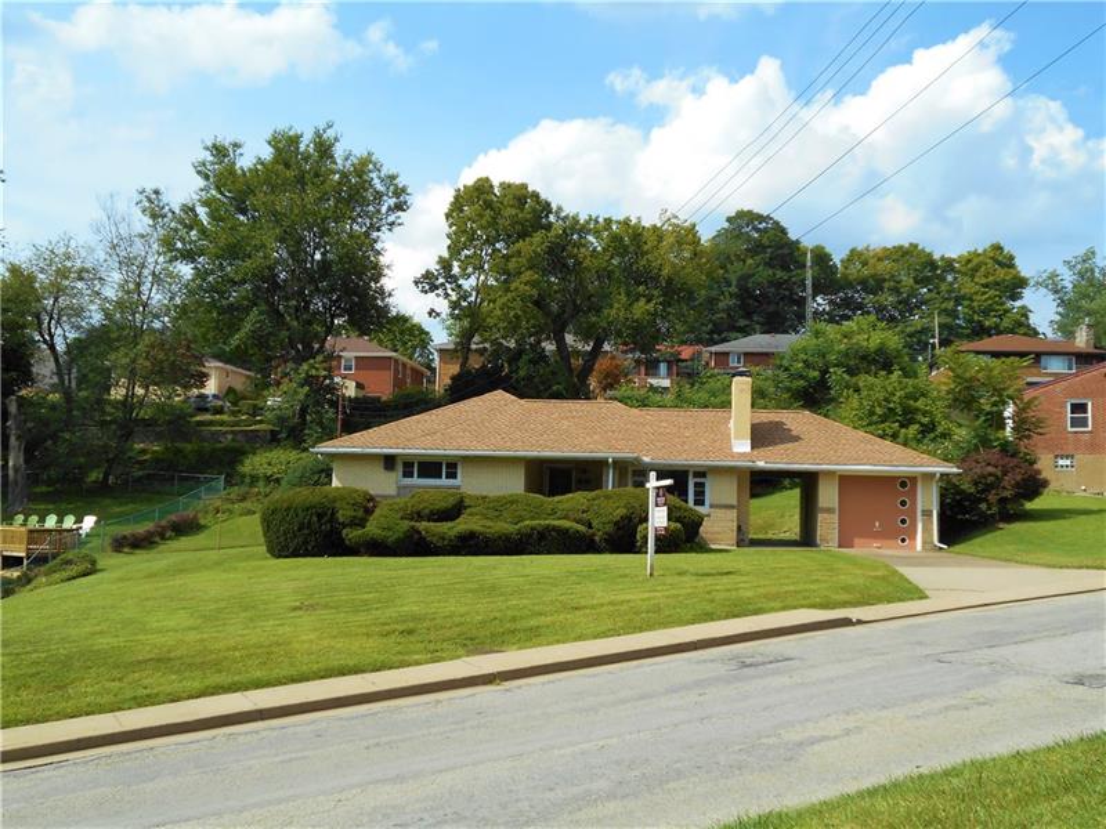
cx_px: 553
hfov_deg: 50.1
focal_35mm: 37
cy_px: 414
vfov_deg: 38.7
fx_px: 1182
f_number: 3.9
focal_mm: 6.7
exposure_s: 1/800
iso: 80
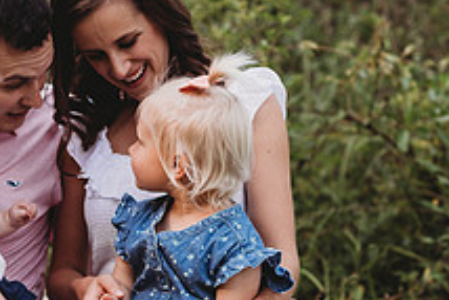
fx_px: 2870
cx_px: 80
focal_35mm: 230
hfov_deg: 8.9
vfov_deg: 6.0
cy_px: 173
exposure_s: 1/200
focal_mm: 85
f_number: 2.8
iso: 100
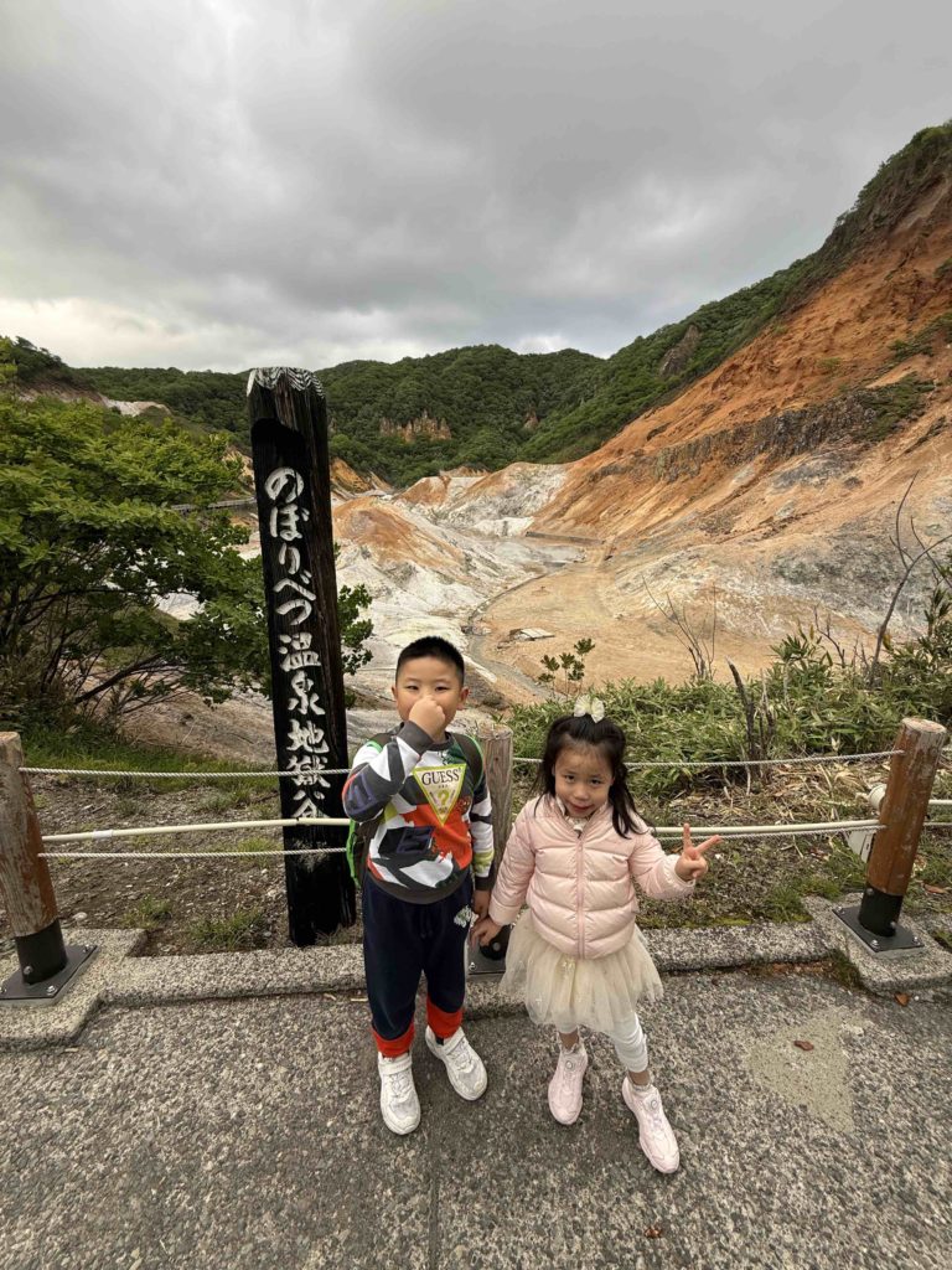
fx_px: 513
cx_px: 476
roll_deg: +0.4
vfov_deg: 102.1
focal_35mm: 14
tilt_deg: -14.8
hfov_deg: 85.7
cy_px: 635
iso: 50
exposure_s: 1/183
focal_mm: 2.22
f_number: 2.2
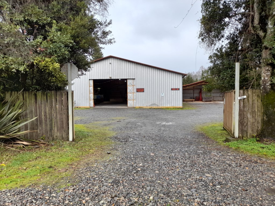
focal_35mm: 25
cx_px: 138
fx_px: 199
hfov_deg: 69.4
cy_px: 103
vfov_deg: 54.9
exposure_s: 1/171
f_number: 2
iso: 20
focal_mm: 4.6
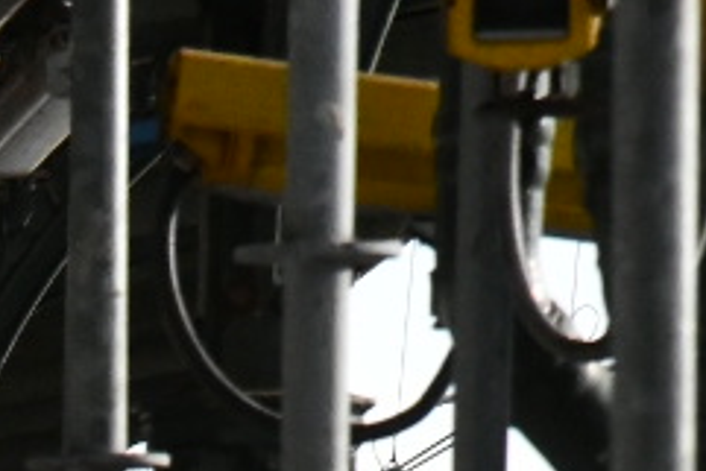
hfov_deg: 2.5
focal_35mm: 807
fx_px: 15835
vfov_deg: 1.7
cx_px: -1081
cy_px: 1433
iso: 5000
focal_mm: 120
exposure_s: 1/800
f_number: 14
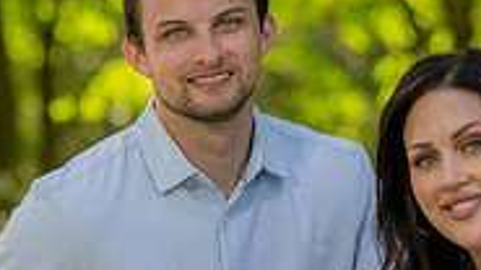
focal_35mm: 319
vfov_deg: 3.8
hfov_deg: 6.8
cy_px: 266
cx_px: 338
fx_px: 4068
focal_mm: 97
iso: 100
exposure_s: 1/125
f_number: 3.2
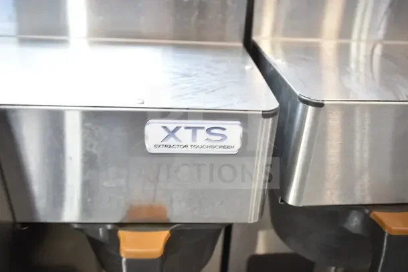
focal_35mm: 30
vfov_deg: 43.6
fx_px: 340
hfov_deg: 61.9
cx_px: 204
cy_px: 136
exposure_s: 1/30
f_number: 3.8
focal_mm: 20
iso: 360
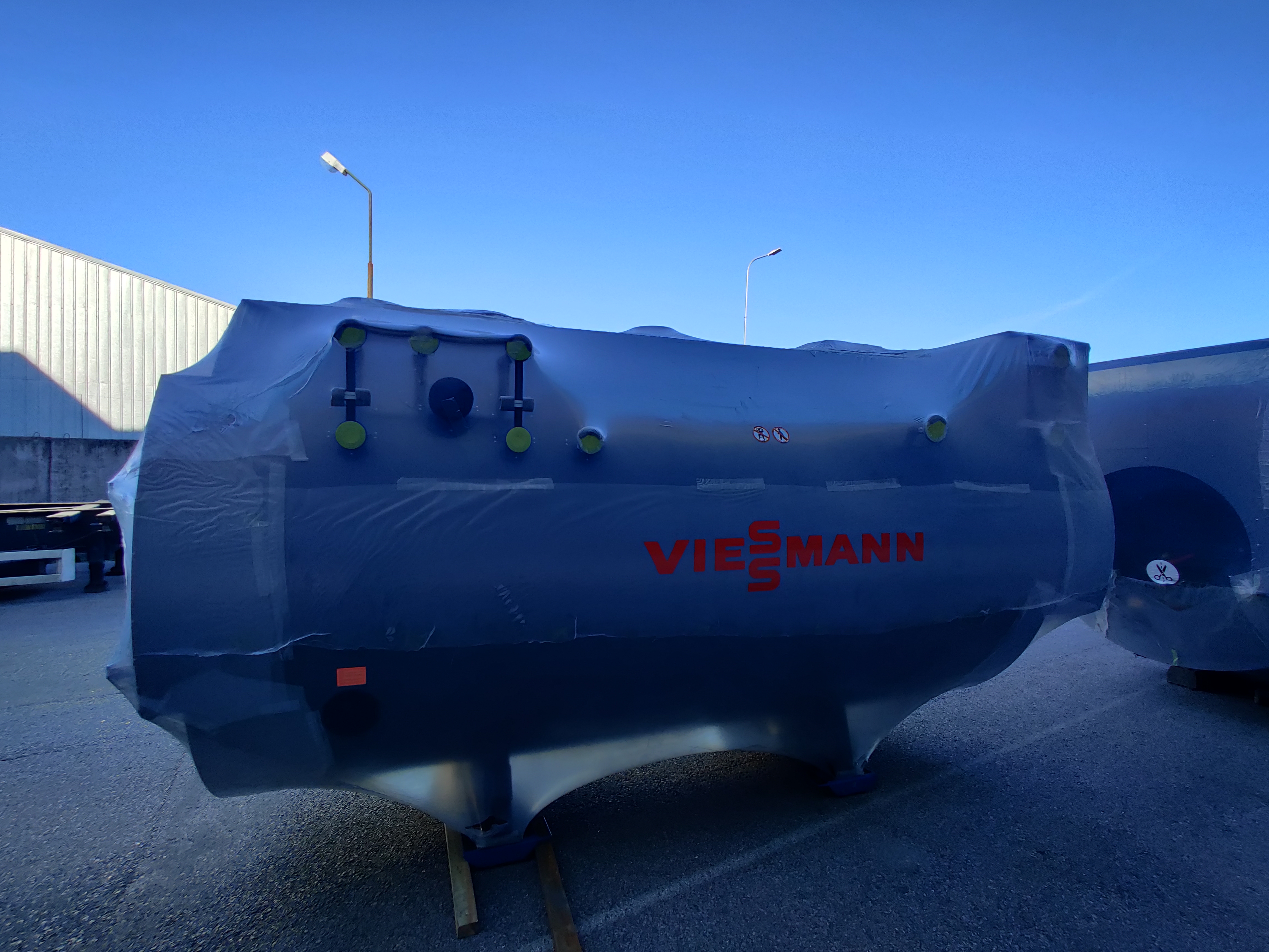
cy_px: 476
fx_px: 477
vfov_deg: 89.9
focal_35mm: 13
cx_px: 634
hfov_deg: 106.2
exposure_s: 1/258
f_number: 2.2
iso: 100
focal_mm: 2.25
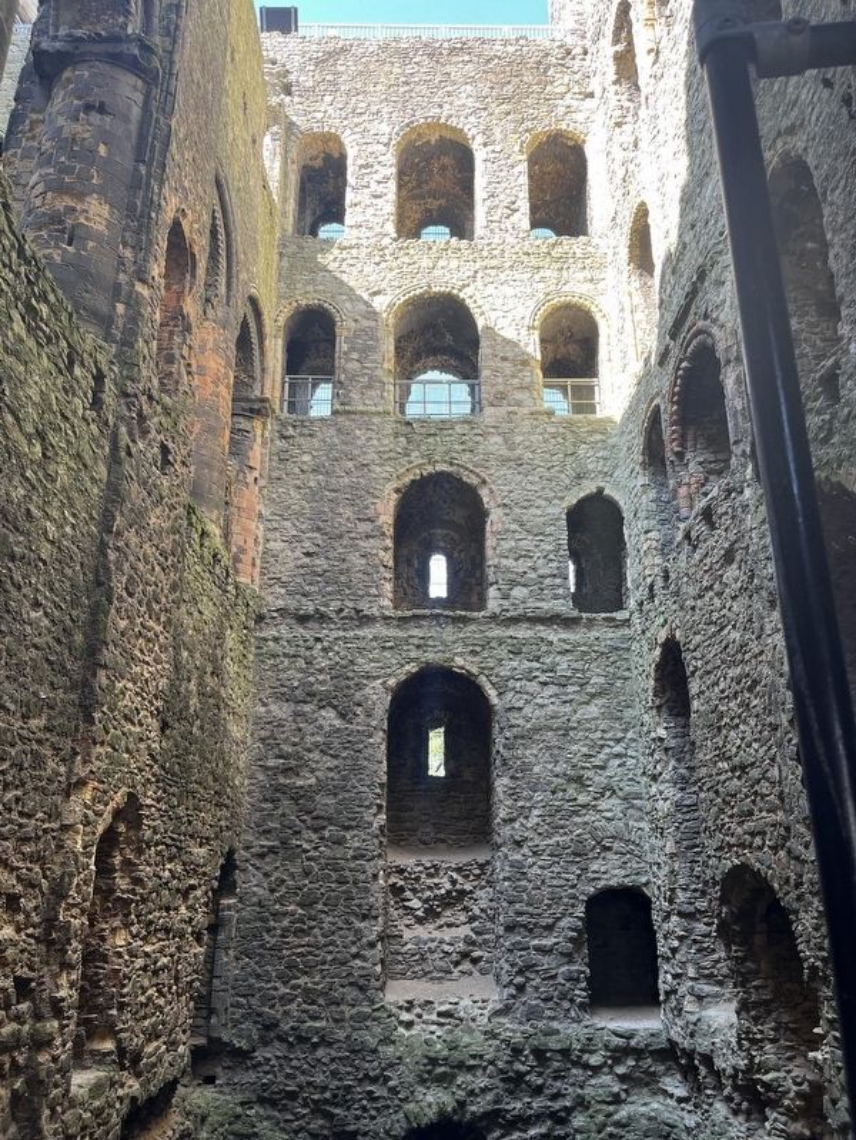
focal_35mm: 26
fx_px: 857
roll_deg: +0.4
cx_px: 428
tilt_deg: +20.6
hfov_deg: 53.1
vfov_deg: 67.3
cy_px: 570
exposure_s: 1/122
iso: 50
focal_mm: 5.1
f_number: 1.6
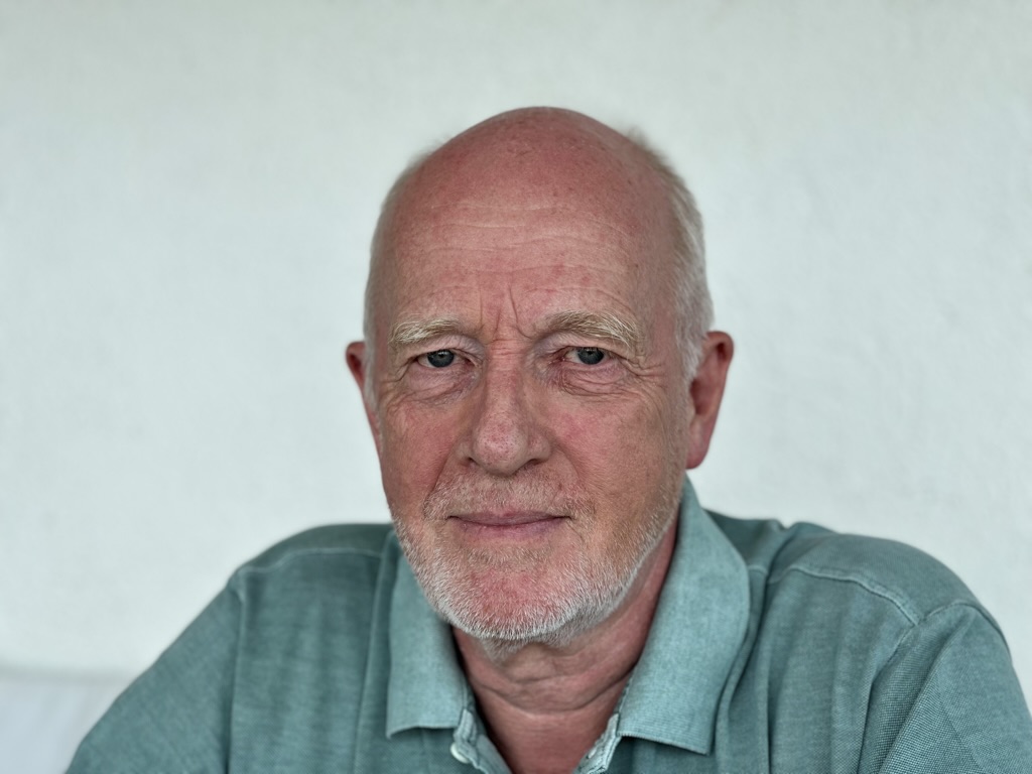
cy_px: 387
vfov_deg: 19.1
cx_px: 516
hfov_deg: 25.3
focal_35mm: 77
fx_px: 2296
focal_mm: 9
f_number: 2.8
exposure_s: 1/121
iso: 25
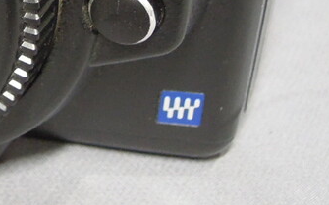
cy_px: -198
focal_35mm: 133
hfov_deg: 15.0
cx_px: -91
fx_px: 1192
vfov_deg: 9.3
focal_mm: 6.3
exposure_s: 1/50
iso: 560
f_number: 2.5
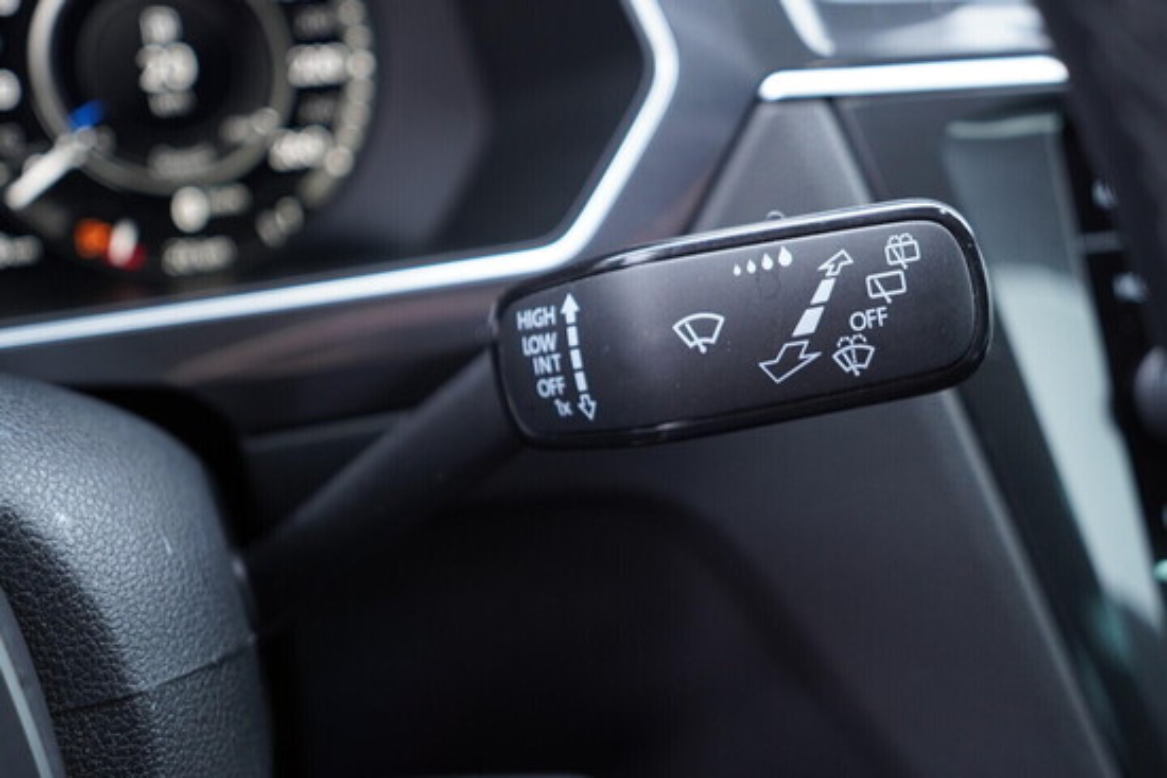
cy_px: 389
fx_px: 1167
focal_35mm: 36
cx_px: 584
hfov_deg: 53.1
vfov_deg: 36.9
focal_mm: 24
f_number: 2.8
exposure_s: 1/40
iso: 500
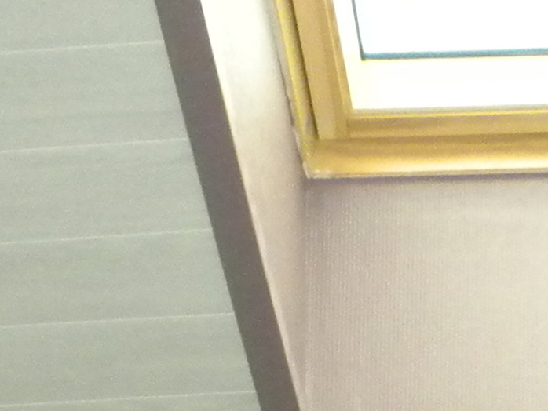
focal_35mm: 212
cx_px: 488
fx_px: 3357
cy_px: 1054
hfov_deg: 9.3
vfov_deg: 6.6
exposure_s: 1/30
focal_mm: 6.6
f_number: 3.5
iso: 400
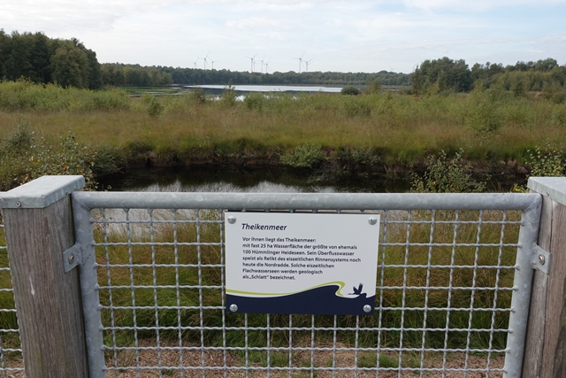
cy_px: 189
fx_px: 472
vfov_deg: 43.6
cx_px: 283
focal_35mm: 30
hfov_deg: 61.9
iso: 100
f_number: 7.1
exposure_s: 1/125
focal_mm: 11.03
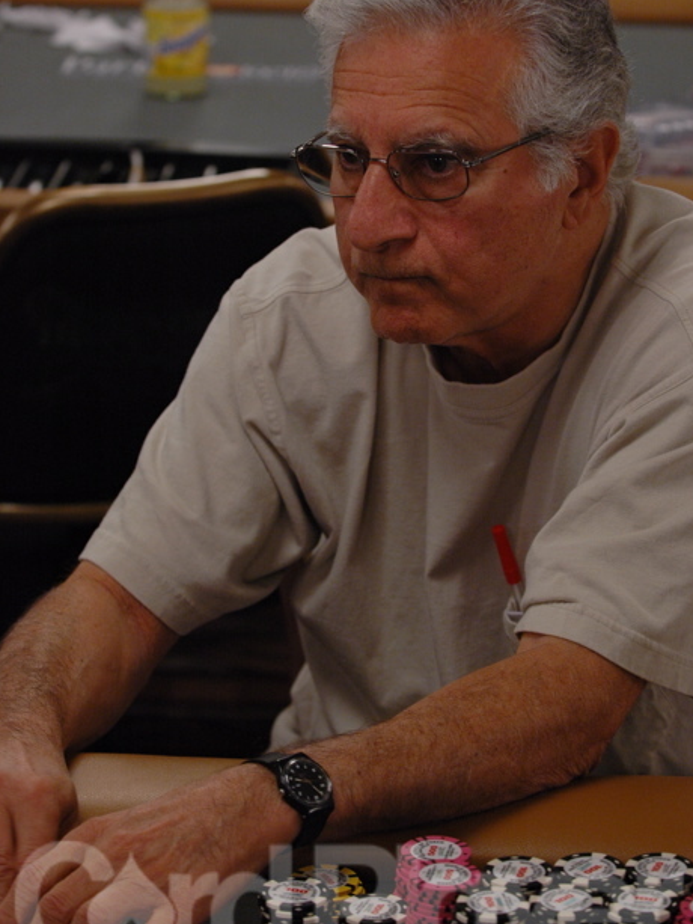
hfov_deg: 12.9
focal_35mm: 115
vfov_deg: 17.1
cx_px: 348
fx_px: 3069
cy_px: 471
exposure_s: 1/80
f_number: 4
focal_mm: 70
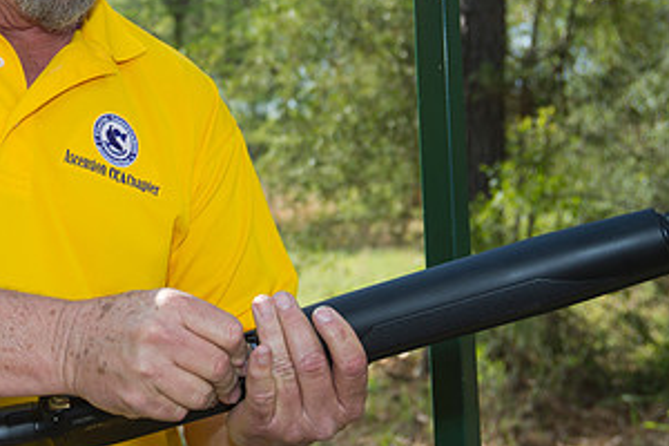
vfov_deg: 15.6
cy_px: 78
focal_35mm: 87
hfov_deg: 22.9
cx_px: 91
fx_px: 1617
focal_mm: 45
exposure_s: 1/200
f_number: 5.6
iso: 100
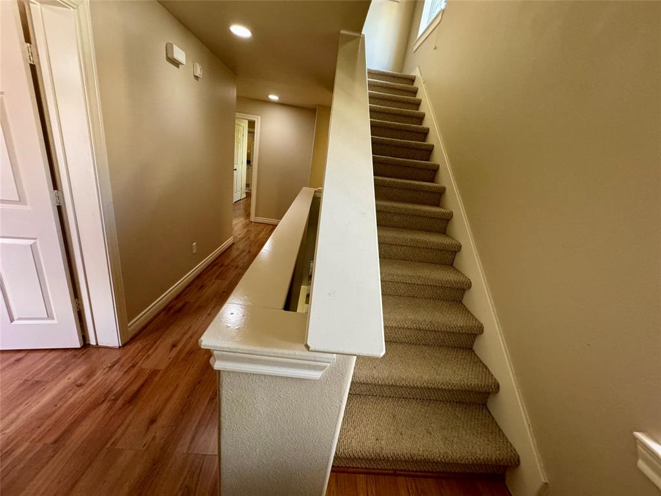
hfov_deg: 102.1
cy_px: 248
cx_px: 330
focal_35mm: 14
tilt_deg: -19.5
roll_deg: -8.6
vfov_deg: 85.7
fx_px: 267
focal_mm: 2.22
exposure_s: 1/60
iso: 320
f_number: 2.2
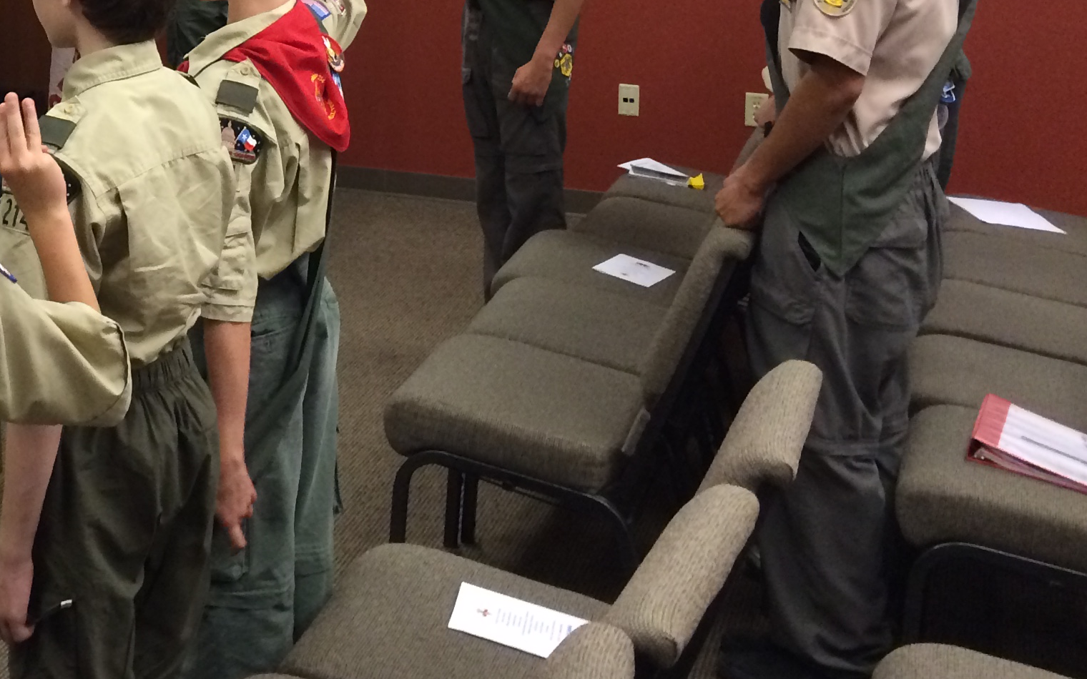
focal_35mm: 66
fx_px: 1955
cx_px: 11
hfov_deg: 29.1
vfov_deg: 18.8
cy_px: -102
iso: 160
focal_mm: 4.15
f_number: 2.2
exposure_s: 1/30
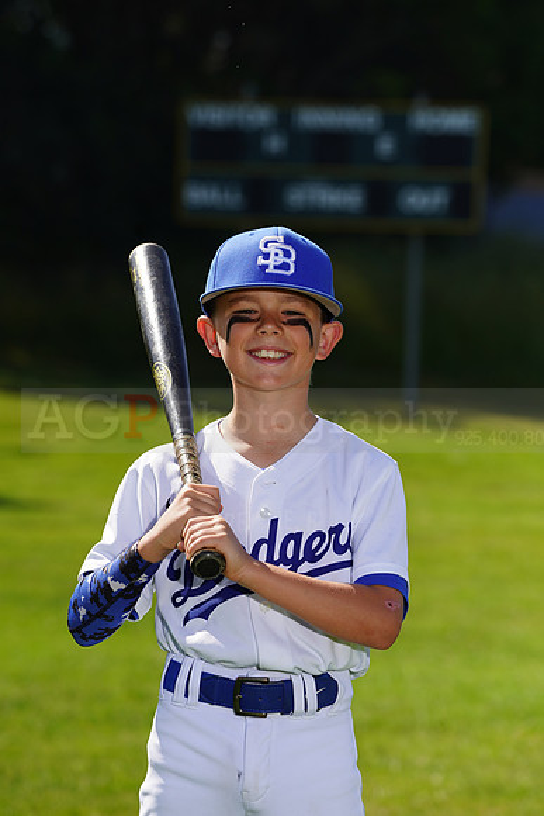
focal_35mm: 212
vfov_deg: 9.7
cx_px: 272
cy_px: 408
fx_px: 4802
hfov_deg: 6.5
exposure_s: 1/250
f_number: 8
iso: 100
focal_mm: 212
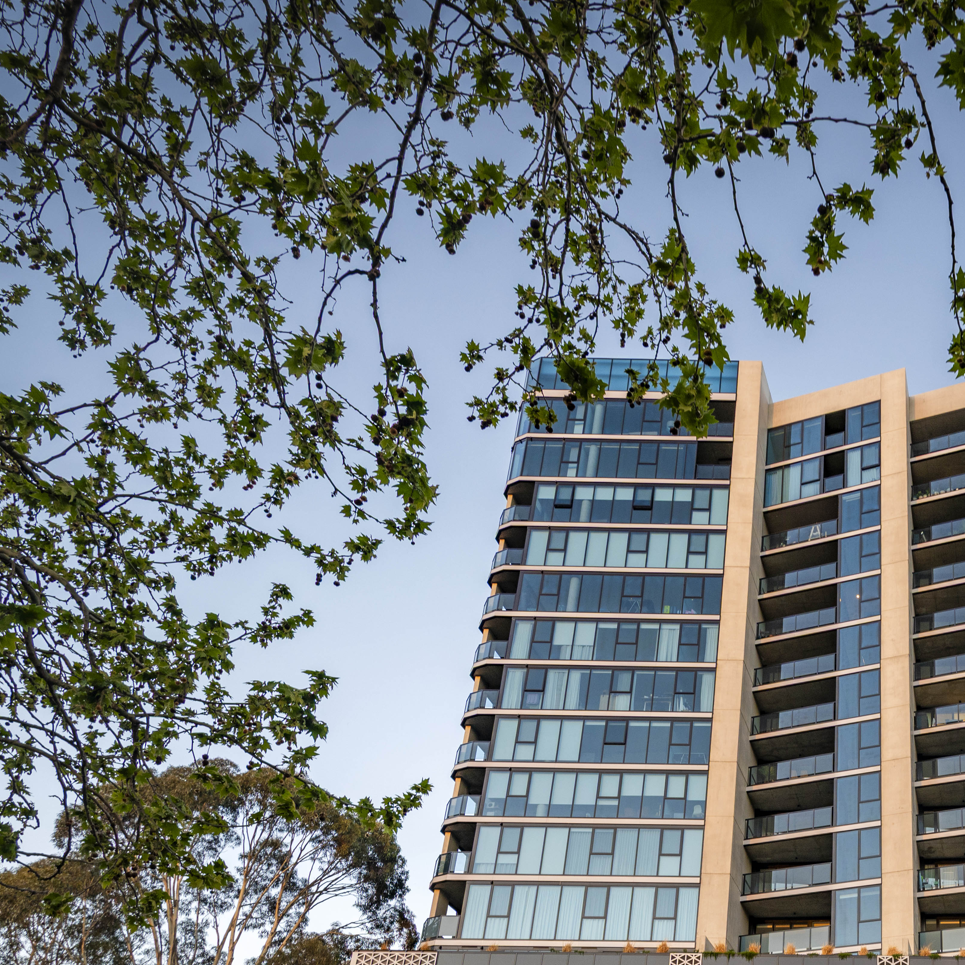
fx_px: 1104
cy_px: 806
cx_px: 930
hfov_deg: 41.9
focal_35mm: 35
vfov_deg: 44.3
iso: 125
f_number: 7.1
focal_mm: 16
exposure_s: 1/20
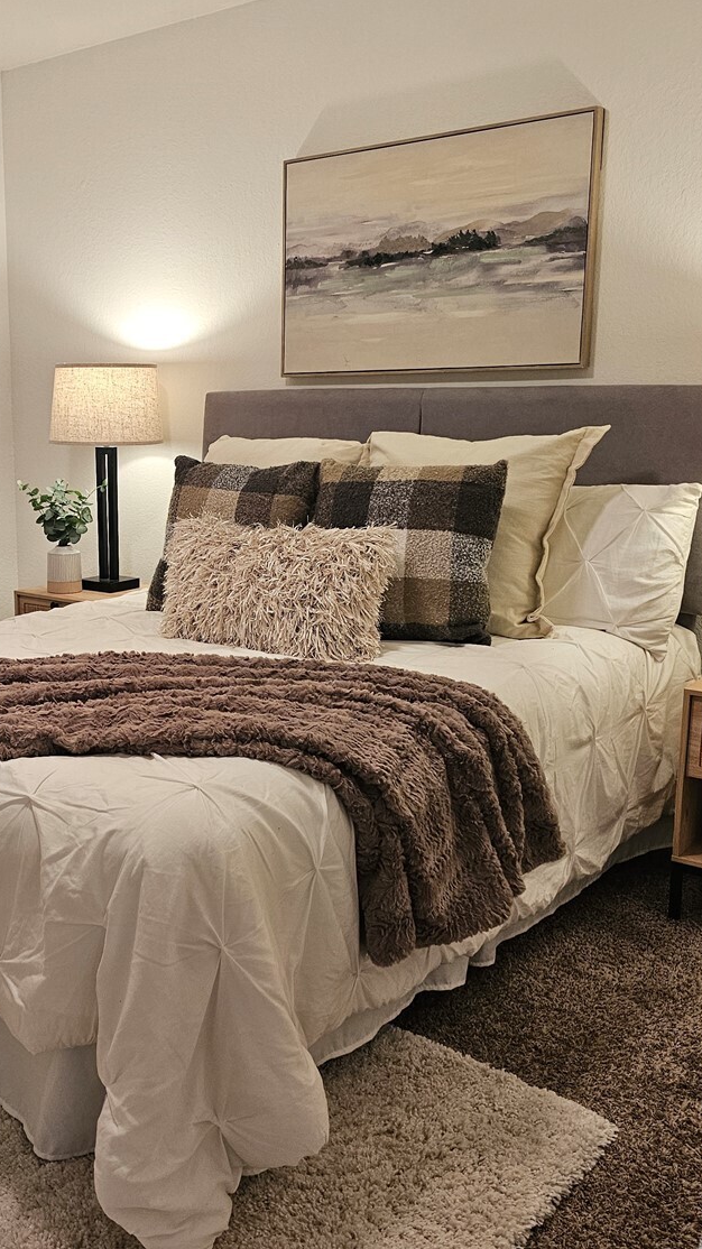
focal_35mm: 36
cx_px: 91
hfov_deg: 31.5
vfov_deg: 55.3
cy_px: 630
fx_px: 1192
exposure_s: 1/120
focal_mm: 6.3
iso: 250
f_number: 1.7
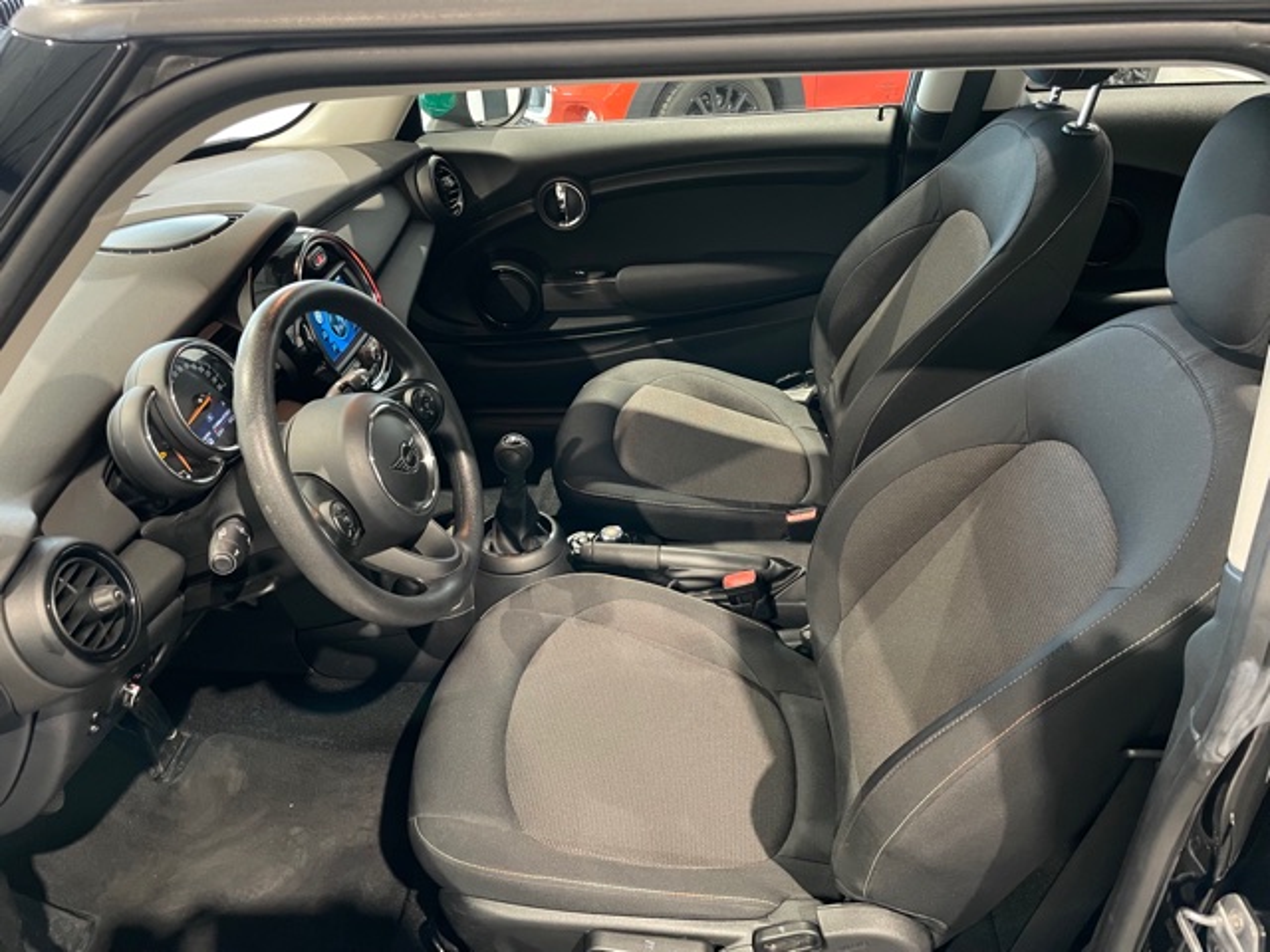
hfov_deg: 67.3
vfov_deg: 53.1
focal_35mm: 26
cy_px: 476
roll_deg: +2.2
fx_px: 954
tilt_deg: -33.7
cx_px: 635
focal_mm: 4.2
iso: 500
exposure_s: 1/25
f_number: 1.6
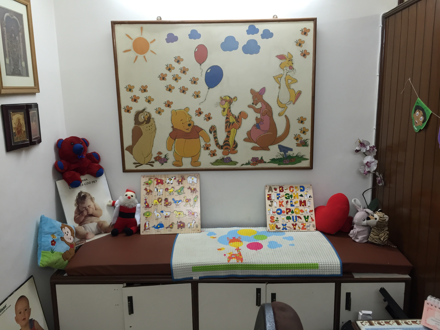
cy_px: 165
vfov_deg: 48.2
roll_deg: +0.6
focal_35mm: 29
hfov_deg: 61.7
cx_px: 220
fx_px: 369
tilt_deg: -9.5
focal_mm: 4.15
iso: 80
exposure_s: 1/33
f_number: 2.2
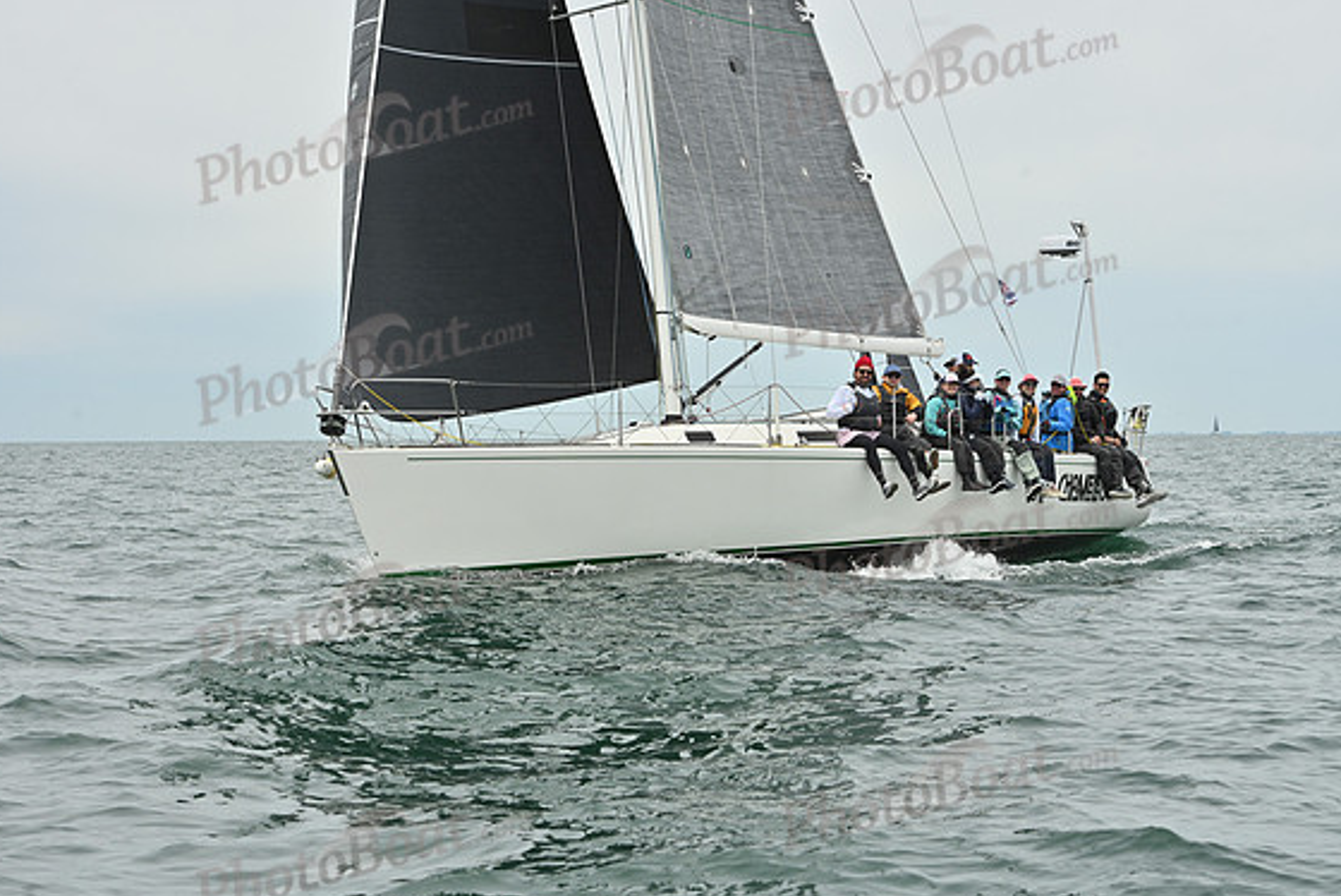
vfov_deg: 15.6
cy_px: 454
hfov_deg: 23.1
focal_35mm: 88
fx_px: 3280
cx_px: 659
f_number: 9
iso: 320
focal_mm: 85
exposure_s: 1/1000
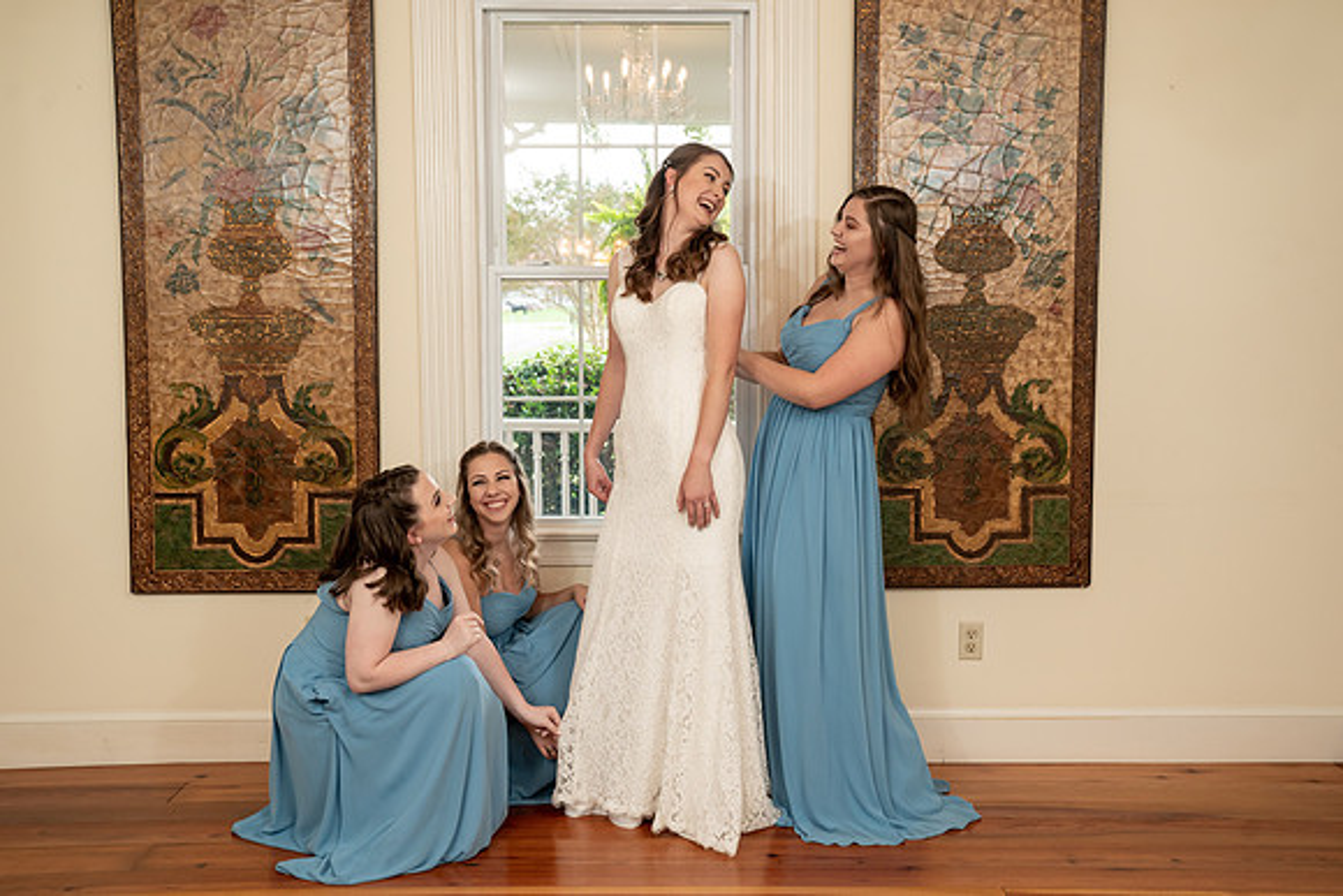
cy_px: 448
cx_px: 672
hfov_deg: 50.1
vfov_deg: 34.7
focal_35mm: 38
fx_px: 1435
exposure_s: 1/250
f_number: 5.6
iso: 2000
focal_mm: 38
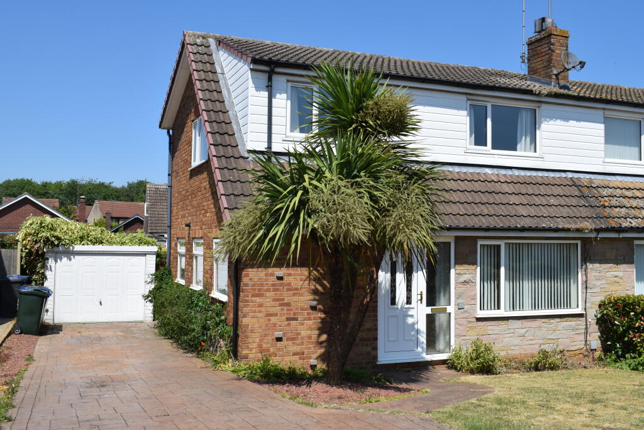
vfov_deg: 36.9
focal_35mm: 36
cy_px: 215
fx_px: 644
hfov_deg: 53.1
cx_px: 322
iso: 200
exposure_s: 1/400
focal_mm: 24
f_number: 10
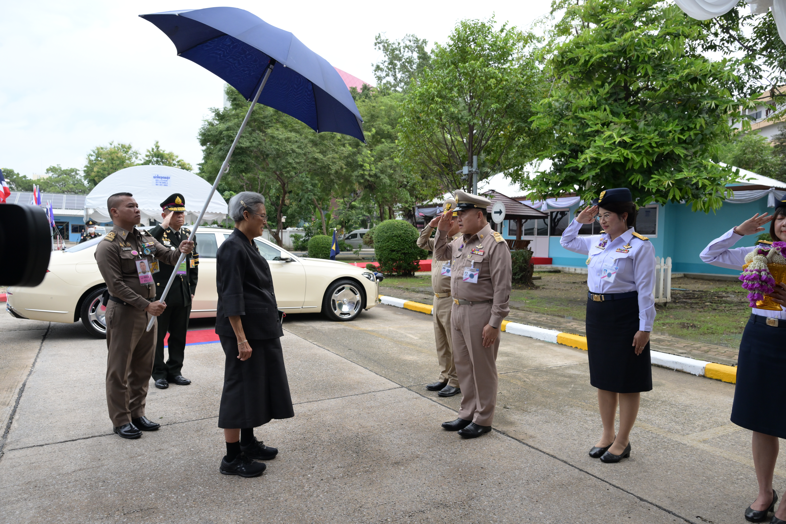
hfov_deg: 73.7
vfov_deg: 53.1
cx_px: 393
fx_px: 524
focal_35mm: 24
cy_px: 262
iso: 1000
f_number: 5.6
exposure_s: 1/1500
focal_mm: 24
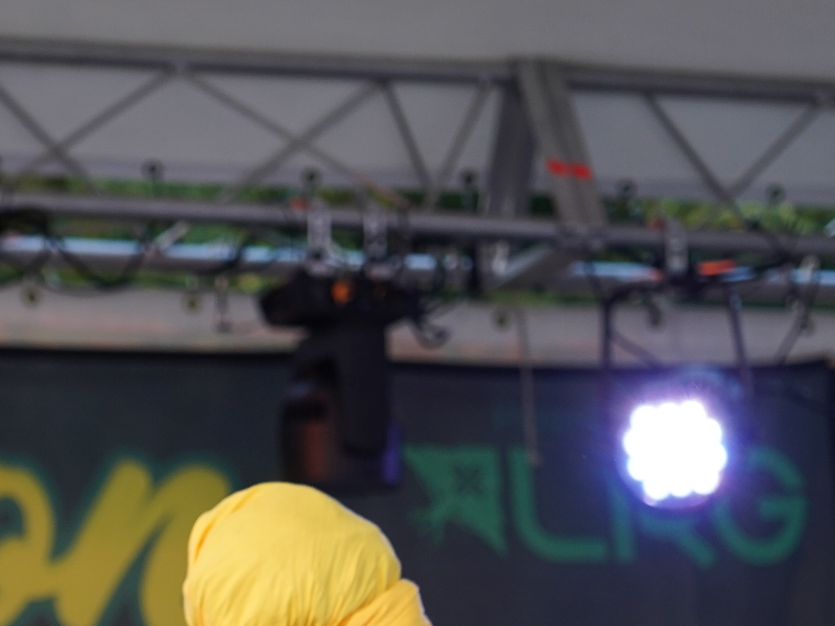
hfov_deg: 7.9
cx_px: 1
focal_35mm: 249
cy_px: 587
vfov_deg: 6.0
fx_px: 6005
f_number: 4
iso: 800
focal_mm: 105
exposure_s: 1/160
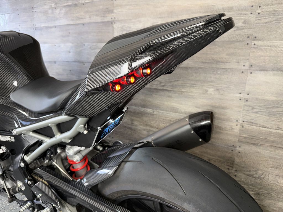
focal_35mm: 24
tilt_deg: -10.8
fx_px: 196
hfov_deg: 71.6
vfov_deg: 56.8
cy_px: 106
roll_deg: -2.9
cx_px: 142
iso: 50
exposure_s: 1/27
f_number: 1.78
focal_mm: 6.76
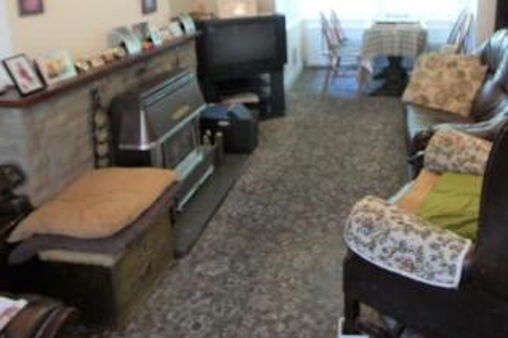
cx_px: 329
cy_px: 39
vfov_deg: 39.5
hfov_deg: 59.2
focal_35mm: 31
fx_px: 437
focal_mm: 10
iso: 640
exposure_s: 1/30
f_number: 3.5
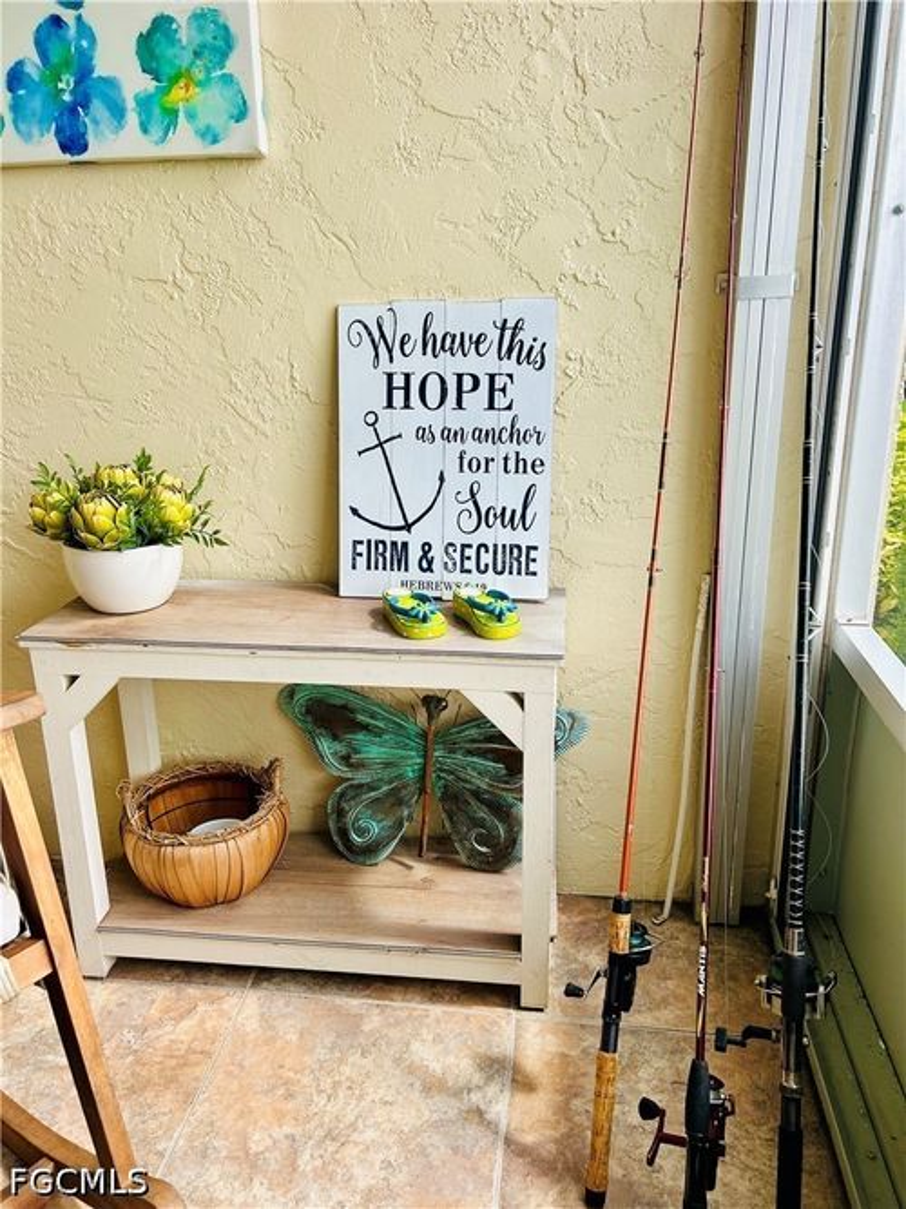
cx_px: 453
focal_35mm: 26
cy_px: 604
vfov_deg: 67.3
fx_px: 908
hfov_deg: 53.0
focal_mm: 5.7
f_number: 1.5
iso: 50
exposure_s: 1/646
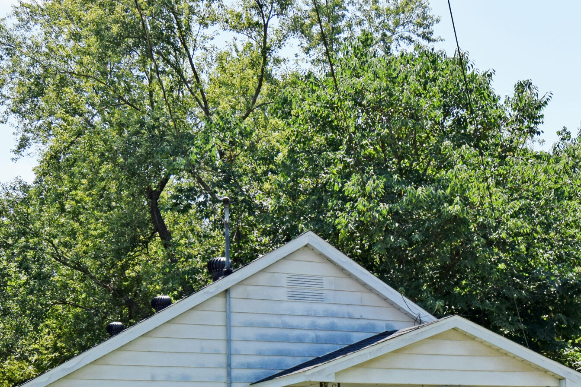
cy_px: 428
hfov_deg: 29.9
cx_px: 379
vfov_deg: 19.5
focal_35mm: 67
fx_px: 1081
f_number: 9
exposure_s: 1/320
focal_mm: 20
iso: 200
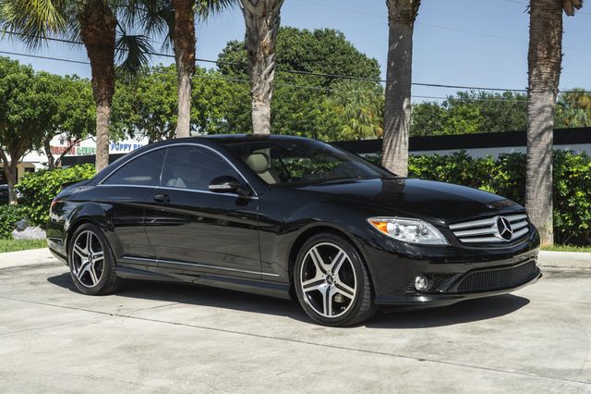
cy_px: 174
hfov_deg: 37.2
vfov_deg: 25.2
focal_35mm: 54
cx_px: 292
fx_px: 879
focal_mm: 43
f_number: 7.1
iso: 200
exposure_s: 1/125
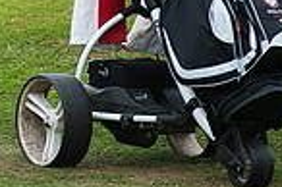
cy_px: -175
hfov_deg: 1.7
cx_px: -185
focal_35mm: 1194
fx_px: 9342
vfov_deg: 1.1
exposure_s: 1/1600
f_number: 4
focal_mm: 300
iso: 800
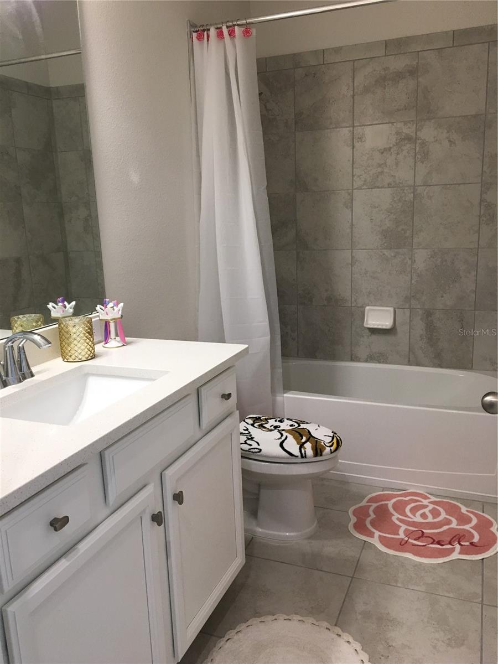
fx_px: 556
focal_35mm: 29
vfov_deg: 61.7
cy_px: 332
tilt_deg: -12.1
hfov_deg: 48.2
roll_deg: +3.6
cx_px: 249
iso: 40
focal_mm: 4.15
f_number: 2.2
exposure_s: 1/30
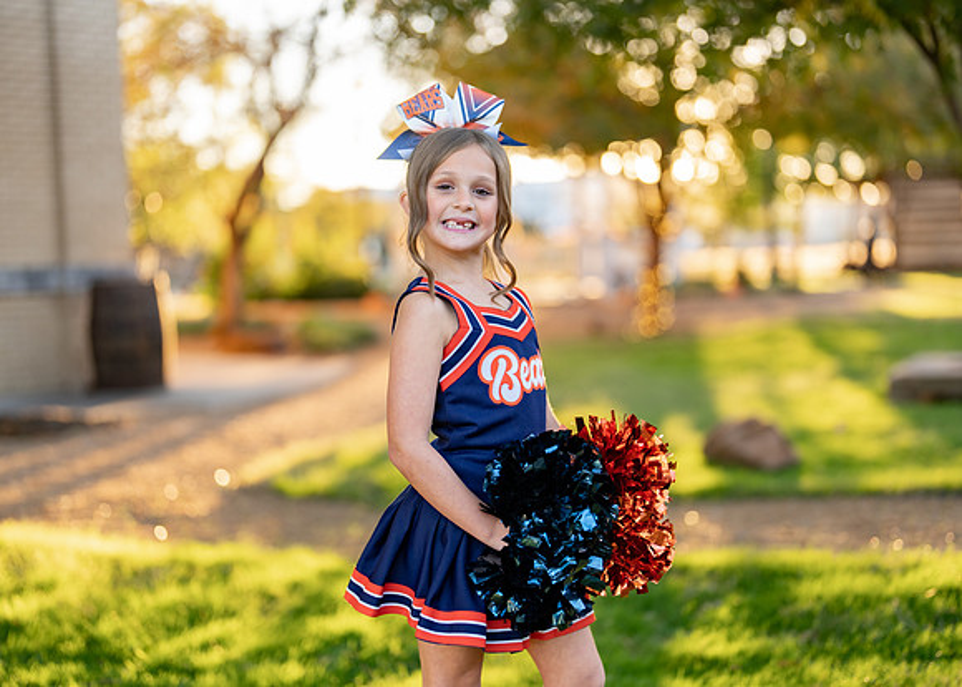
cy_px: 343
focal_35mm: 53
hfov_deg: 36.7
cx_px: 493
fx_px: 1450
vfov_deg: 26.6
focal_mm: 50
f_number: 1.2
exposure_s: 1/400
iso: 100
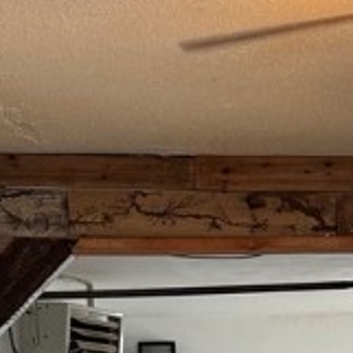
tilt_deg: -1.4
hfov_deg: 17.0
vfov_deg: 15.4
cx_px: 305
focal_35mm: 101
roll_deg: +3.4
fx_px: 1165
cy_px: 583
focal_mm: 6.76
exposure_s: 1/120
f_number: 1.78
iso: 200
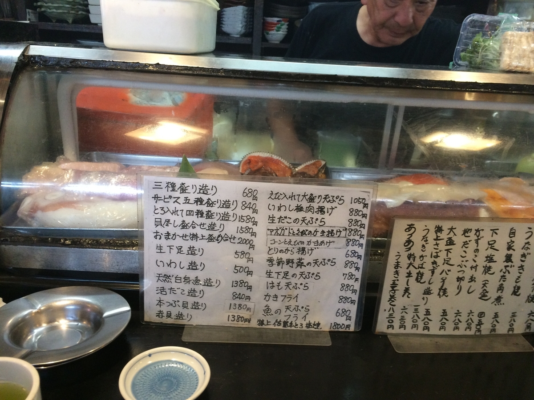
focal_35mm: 29
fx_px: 447
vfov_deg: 48.2
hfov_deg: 61.7
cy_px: 200
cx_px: 267
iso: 160
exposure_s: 1/30
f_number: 2.2
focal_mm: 4.15
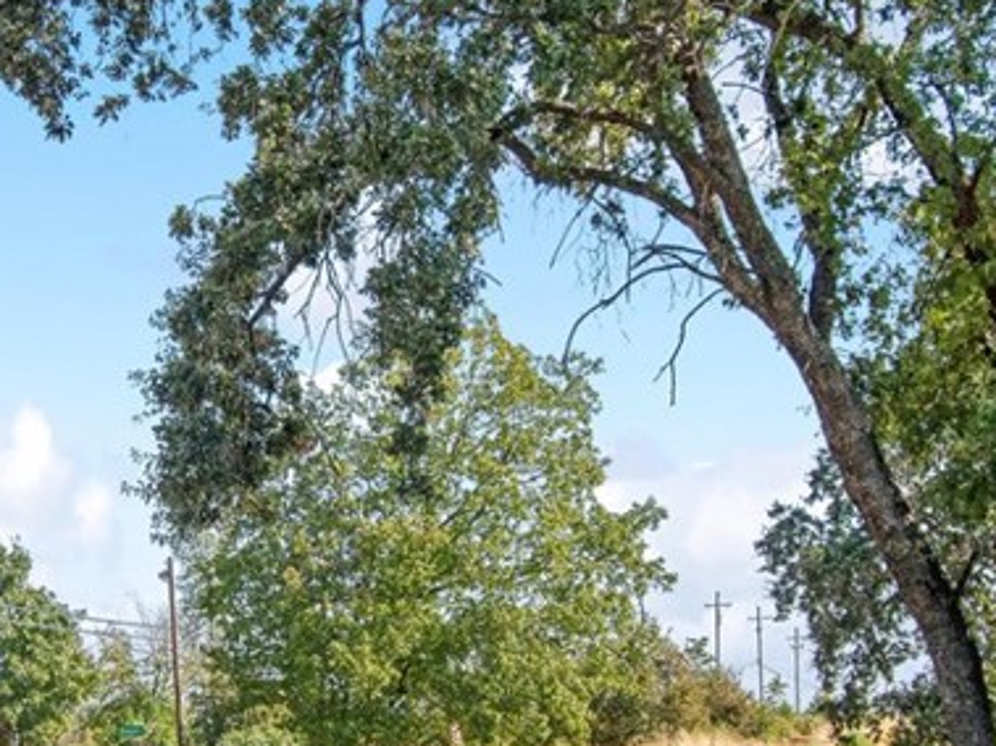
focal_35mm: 78
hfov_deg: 24.6
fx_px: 2244
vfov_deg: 18.9
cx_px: 200
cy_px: 454
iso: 100
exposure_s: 1/2500
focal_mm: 20
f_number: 5.6
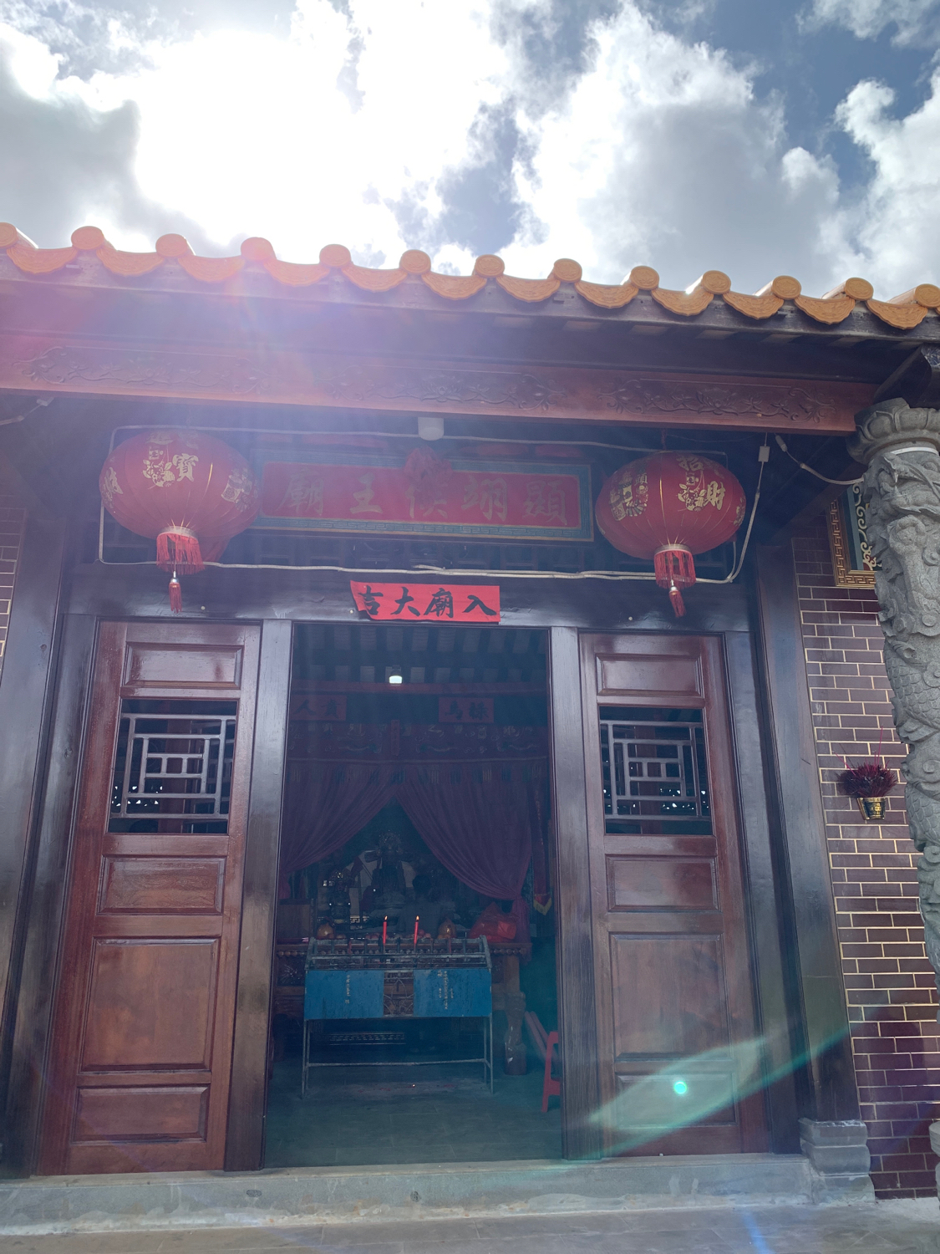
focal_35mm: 26
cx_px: 470
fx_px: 941
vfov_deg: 67.3
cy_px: 627
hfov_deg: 53.1
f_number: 1.8
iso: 25
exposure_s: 1/1490
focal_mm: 4.25
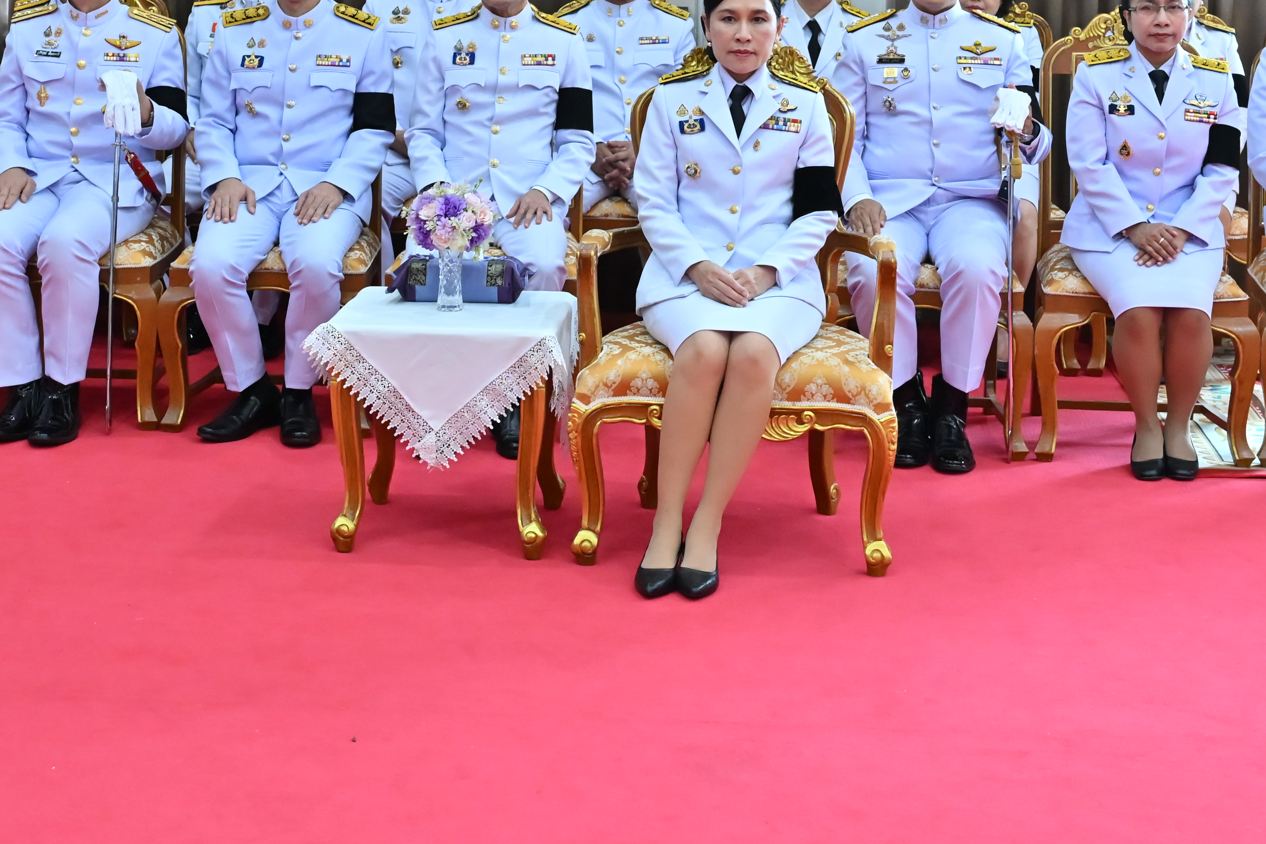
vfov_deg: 19.7
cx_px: 654
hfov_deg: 29.7
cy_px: 109
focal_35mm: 68
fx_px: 2391
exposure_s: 1/160
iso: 3200
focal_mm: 34.5
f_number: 4
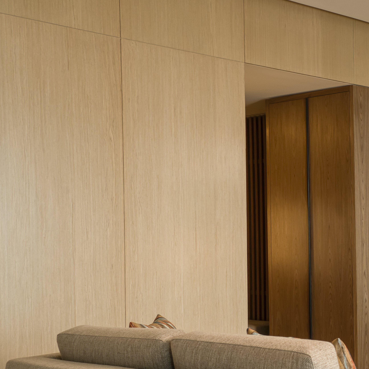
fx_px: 865
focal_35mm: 72
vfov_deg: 24.0
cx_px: 414
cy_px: 243
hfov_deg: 22.6
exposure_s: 1/15
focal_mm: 31.3
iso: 1000
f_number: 10
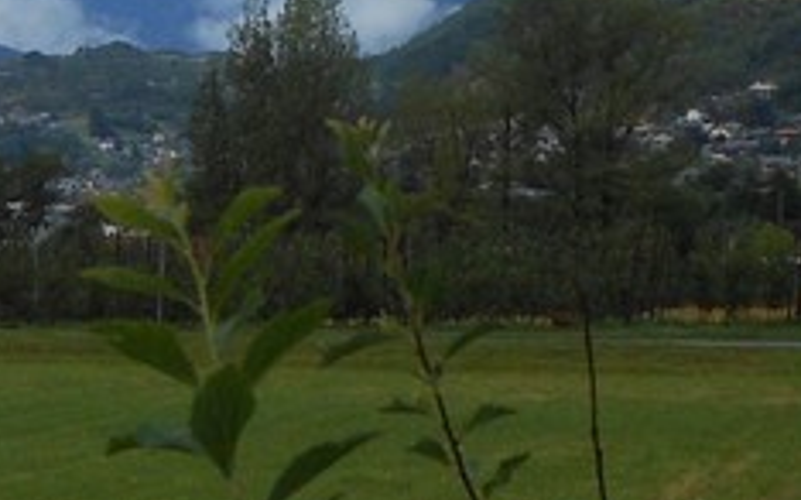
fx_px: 4233
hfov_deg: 10.7
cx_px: -110
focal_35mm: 194
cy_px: -195
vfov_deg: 6.7
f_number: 3.5
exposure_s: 1/1250
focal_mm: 6
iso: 80
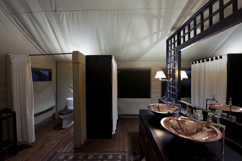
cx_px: 121
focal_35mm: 14
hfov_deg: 104.3
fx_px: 94
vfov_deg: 81.1
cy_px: 80
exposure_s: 1.5
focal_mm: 14
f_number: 8
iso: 200
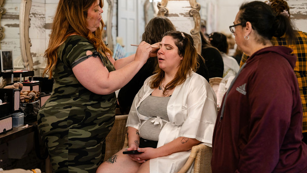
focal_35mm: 75
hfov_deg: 28.2
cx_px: 153
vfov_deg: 16.1
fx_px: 611
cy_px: 74
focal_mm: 70
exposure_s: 1/200
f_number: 2.8
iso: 400
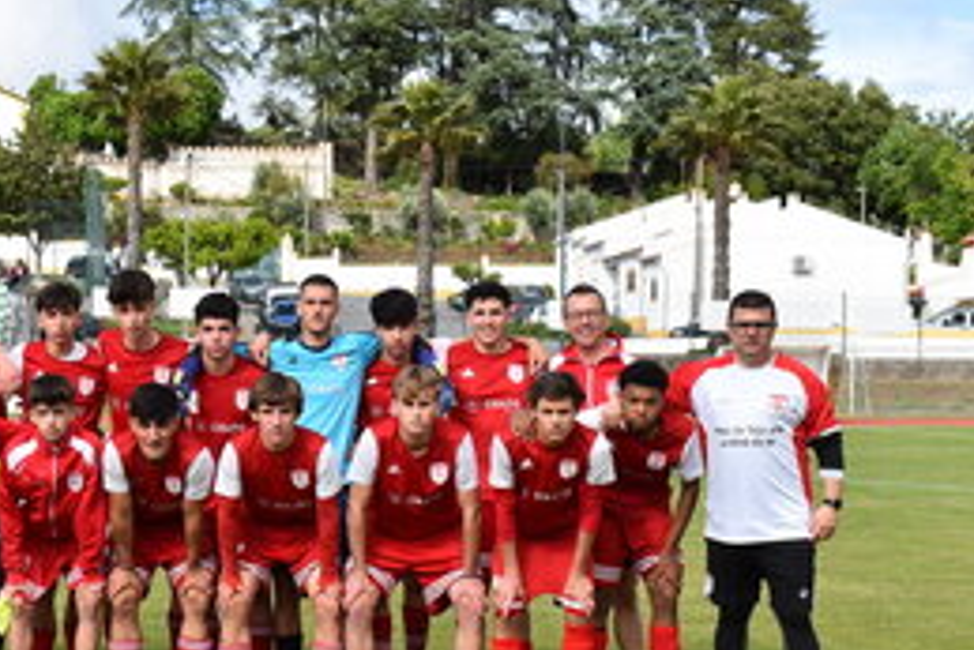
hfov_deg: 22.5
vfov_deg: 15.4
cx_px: 156
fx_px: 2405
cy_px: 457
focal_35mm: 89
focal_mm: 35
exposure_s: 1/400
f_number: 10
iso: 200
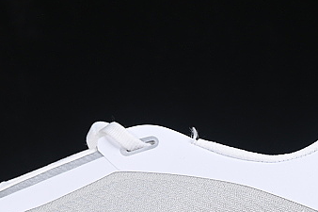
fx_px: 2119
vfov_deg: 5.7
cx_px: 116
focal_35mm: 240
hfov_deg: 8.6
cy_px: 186
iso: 160
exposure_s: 1/100
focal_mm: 50
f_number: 8
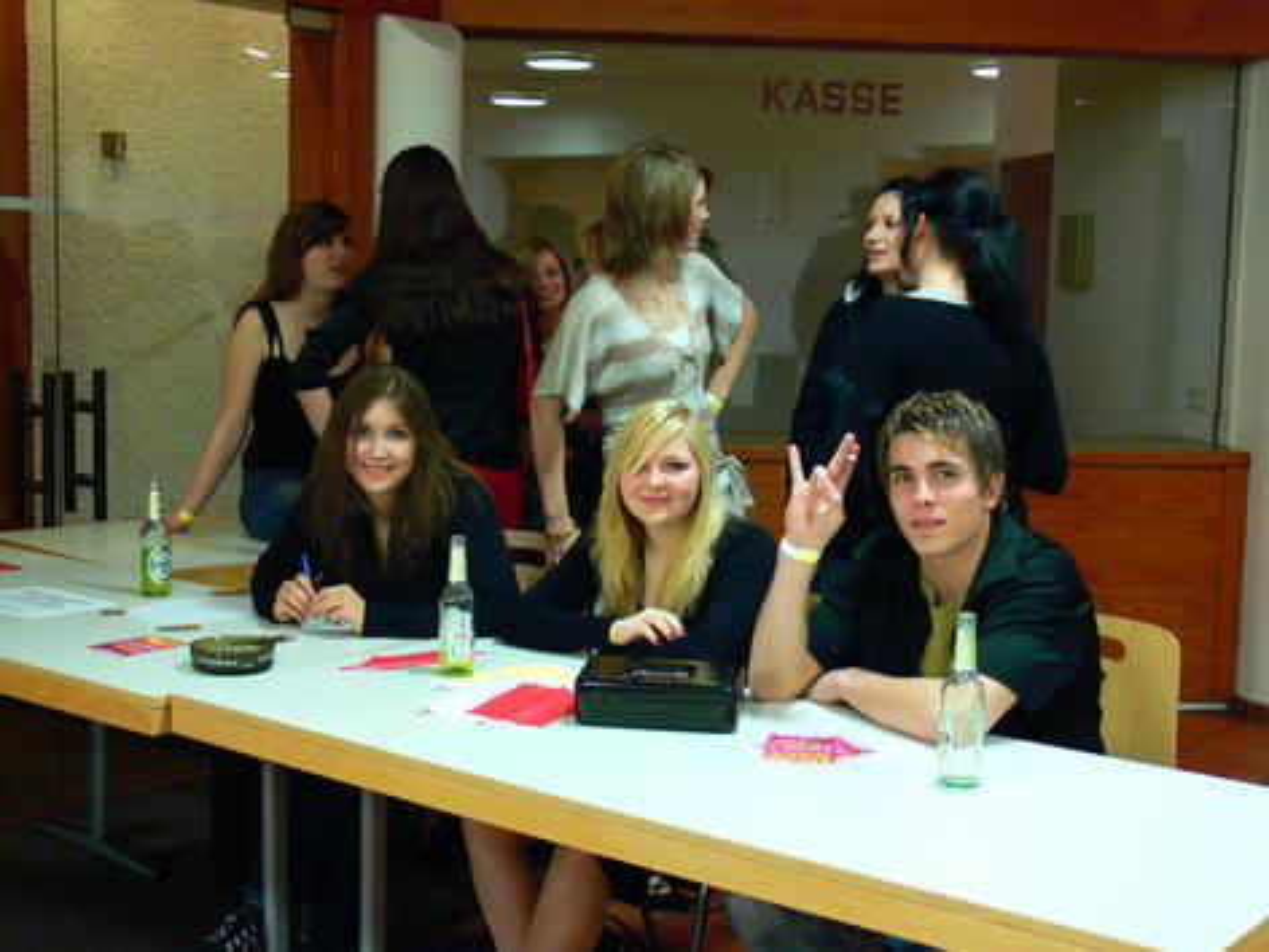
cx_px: 634
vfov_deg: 29.7
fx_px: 1796
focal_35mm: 49
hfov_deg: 38.9
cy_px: 476
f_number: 3.2
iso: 200
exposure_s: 1/8
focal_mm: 10.3
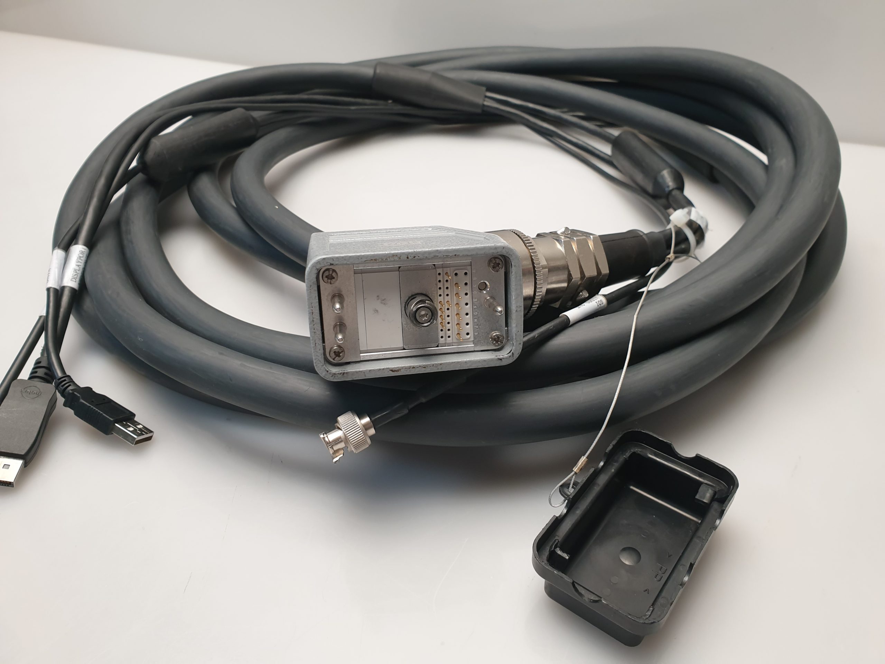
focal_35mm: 26
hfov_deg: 67.3
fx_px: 665
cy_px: 332
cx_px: 442
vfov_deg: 53.1
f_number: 2.4
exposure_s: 1/50
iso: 100
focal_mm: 4.3
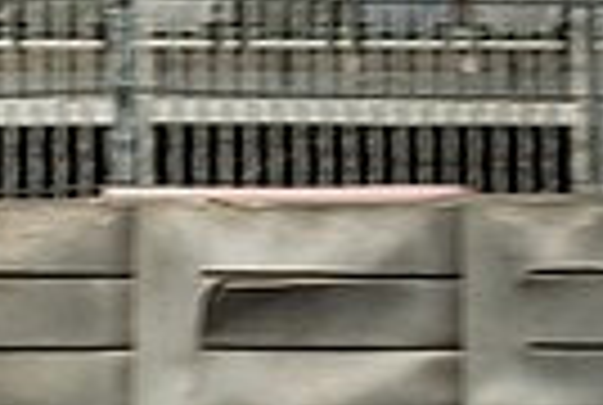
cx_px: -662
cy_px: 812
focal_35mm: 1814
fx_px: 30452
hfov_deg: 1.1
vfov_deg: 0.8
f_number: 7.1
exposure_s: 1/250
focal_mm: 280
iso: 160
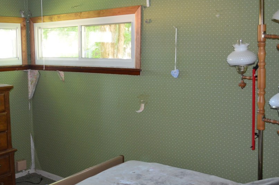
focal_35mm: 45
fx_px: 348
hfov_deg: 43.2
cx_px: 99
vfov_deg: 29.7
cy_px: 106
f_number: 4
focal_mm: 22
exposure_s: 1/30
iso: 2000
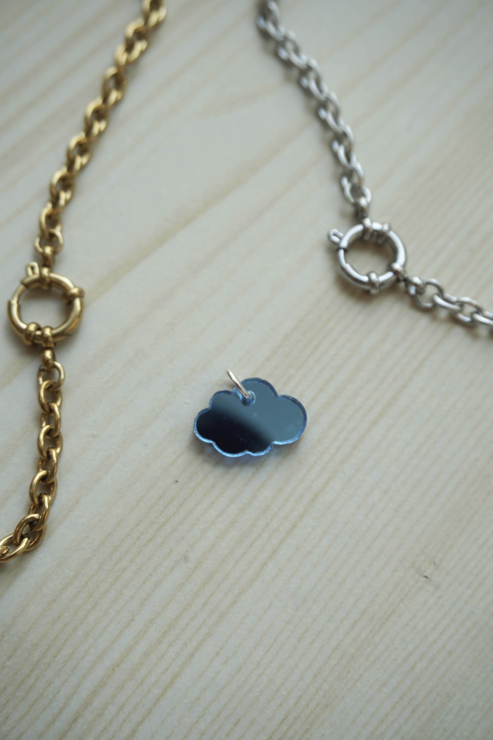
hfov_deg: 33.0
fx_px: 832
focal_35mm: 40
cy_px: 370
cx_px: 246
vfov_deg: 47.9
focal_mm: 27
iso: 100
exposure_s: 1/80
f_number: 5.6
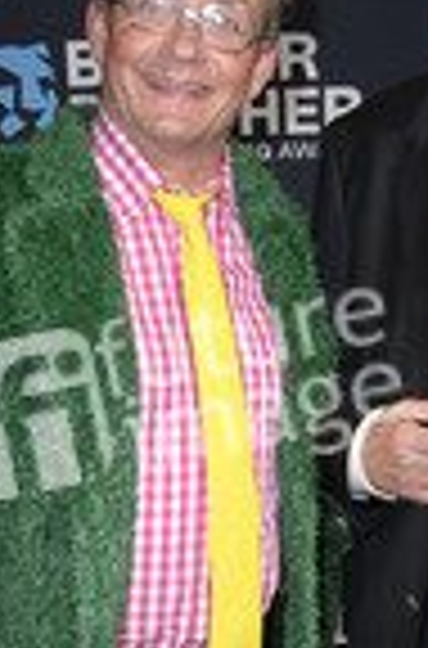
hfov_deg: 17.3
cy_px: 621
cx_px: 302
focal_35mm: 78
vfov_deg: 25.0
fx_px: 1401
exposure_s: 1/250
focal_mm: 28
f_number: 5.6
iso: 2000
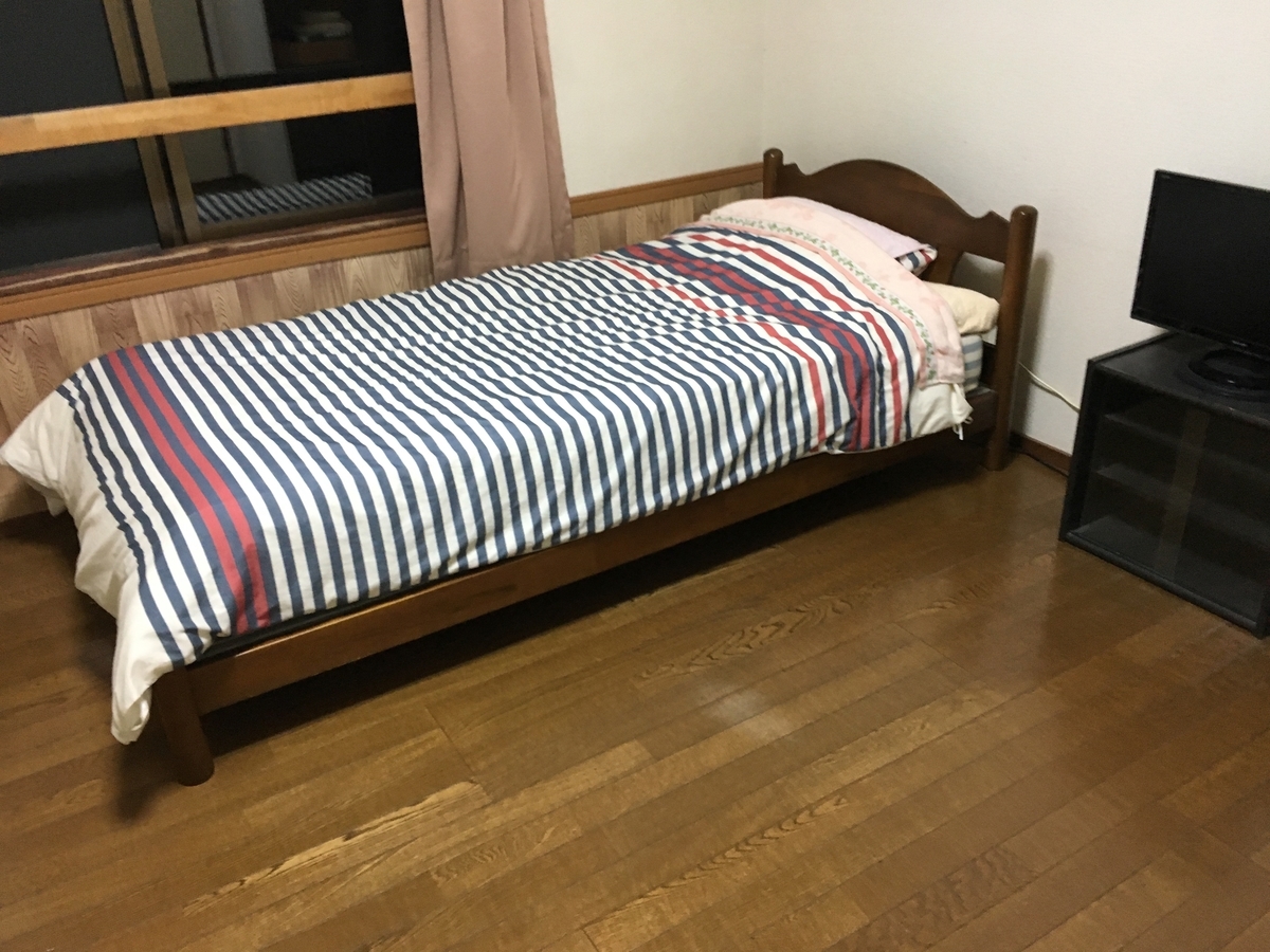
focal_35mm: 29
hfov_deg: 61.7
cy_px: 476
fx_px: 1064
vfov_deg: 48.2
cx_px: 635
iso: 160
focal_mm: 4.15
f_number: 2.2
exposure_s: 1/30
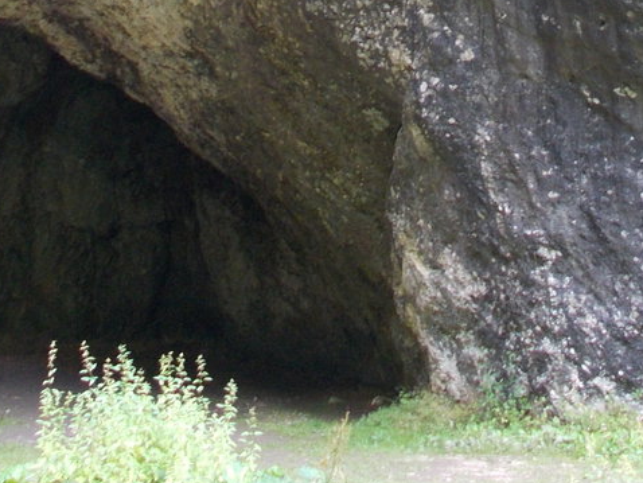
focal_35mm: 87
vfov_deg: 15.3
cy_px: -296
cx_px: 370
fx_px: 1617
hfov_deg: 22.5
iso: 140
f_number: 3.2
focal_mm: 4.6
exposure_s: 1/25
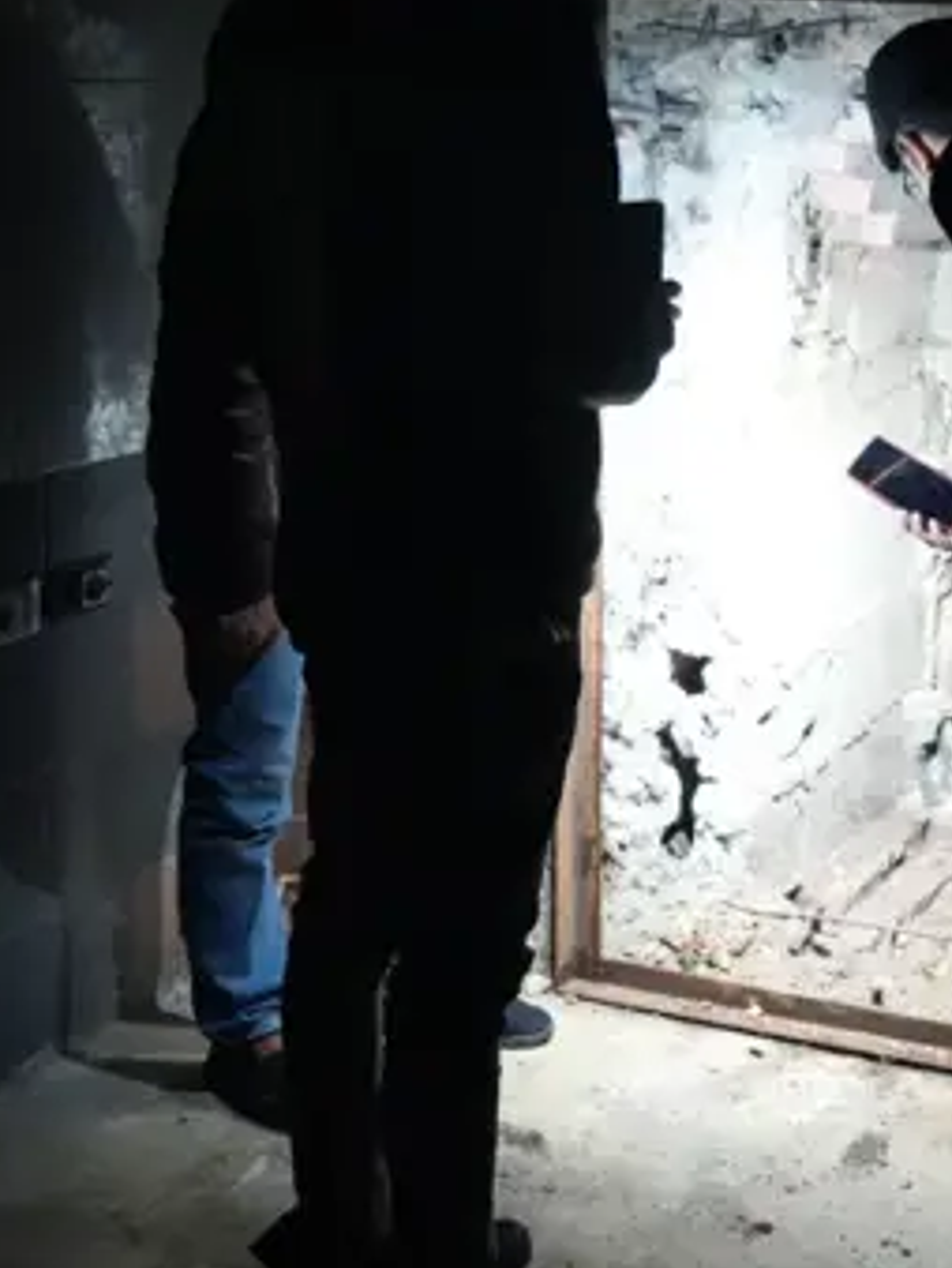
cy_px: 409
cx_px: 1102
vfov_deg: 31.9
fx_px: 2197
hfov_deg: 22.7
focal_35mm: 60
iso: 12800
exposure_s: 1/15
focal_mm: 24
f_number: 4
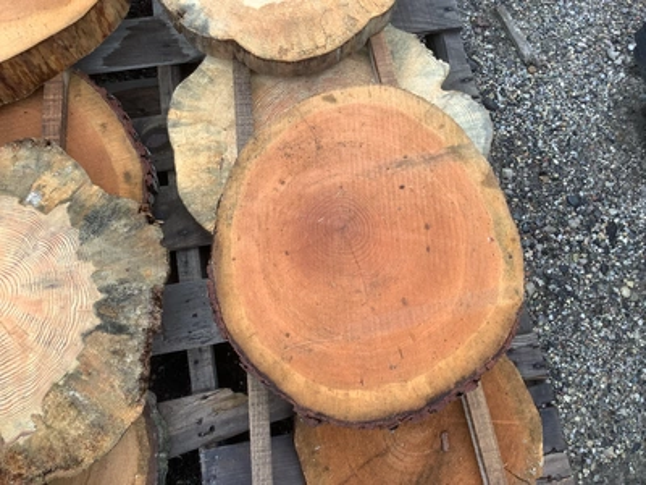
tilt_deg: -75.6
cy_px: 242
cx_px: 323
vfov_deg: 45.4
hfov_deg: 58.4
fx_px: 579
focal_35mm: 31
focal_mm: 3.3
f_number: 2.4
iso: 32
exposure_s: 1/120
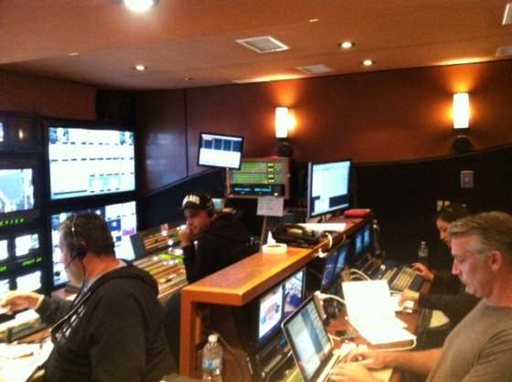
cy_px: 191
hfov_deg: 52.7
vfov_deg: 40.6
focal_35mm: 35
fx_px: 517
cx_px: 256
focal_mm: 3.85
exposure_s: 1/15
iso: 1000
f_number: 2.8
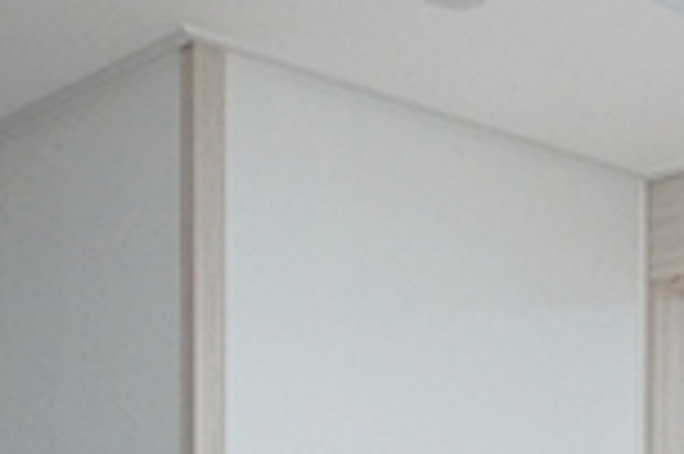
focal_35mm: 79
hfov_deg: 22.6
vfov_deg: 16.0
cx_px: 914
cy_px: 652
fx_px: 1499
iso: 800
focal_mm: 10
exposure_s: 1/40
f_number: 9
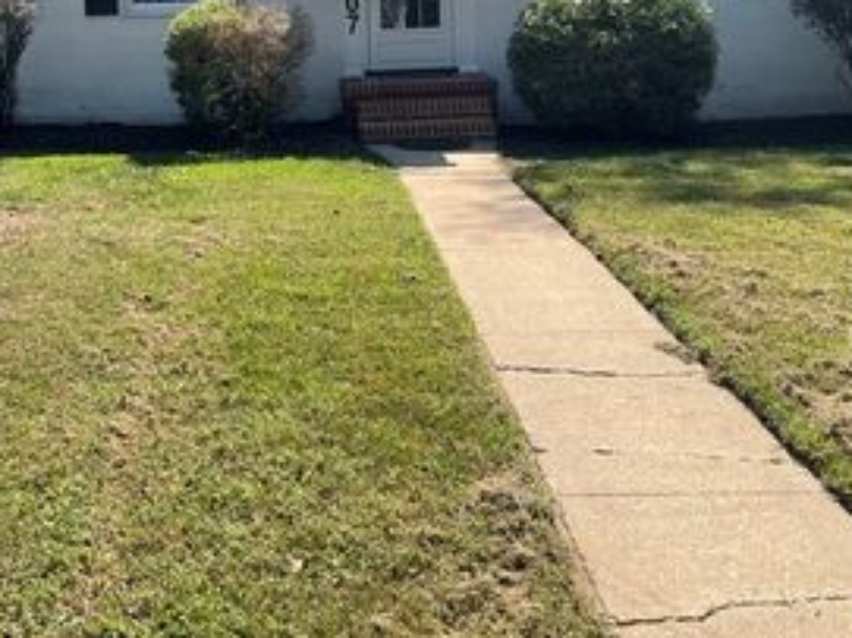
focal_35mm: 48
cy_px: 121
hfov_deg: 39.1
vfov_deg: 29.5
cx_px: 267
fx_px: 1181
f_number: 1.6
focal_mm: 4.2
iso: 32
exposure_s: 1/1984
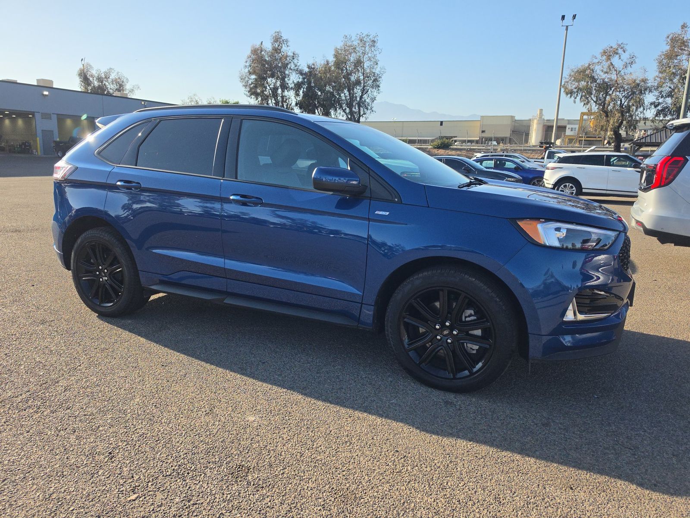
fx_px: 458
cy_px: 259
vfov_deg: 58.9
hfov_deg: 73.9
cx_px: 345
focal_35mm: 23
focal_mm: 6.5
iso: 63
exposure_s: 1/5151
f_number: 1.4
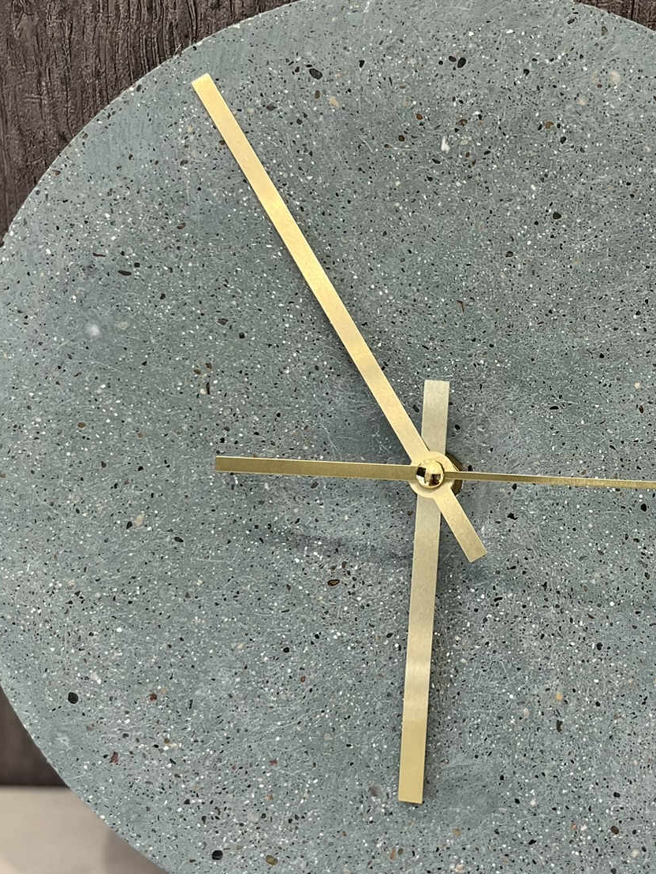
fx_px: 1213
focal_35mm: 48
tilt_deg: -20.1
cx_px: 462
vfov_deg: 39.7
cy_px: 441
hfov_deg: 29.9
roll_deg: -0.1
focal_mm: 5.1
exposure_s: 1/50
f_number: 1.6
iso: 160
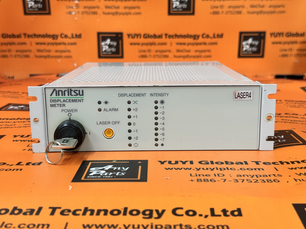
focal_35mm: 48
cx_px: 153
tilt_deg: -10.8
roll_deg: +0.1
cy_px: 114
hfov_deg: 39.7
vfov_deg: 30.3
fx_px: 424
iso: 200
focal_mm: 6.76
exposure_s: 1/40
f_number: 1.78
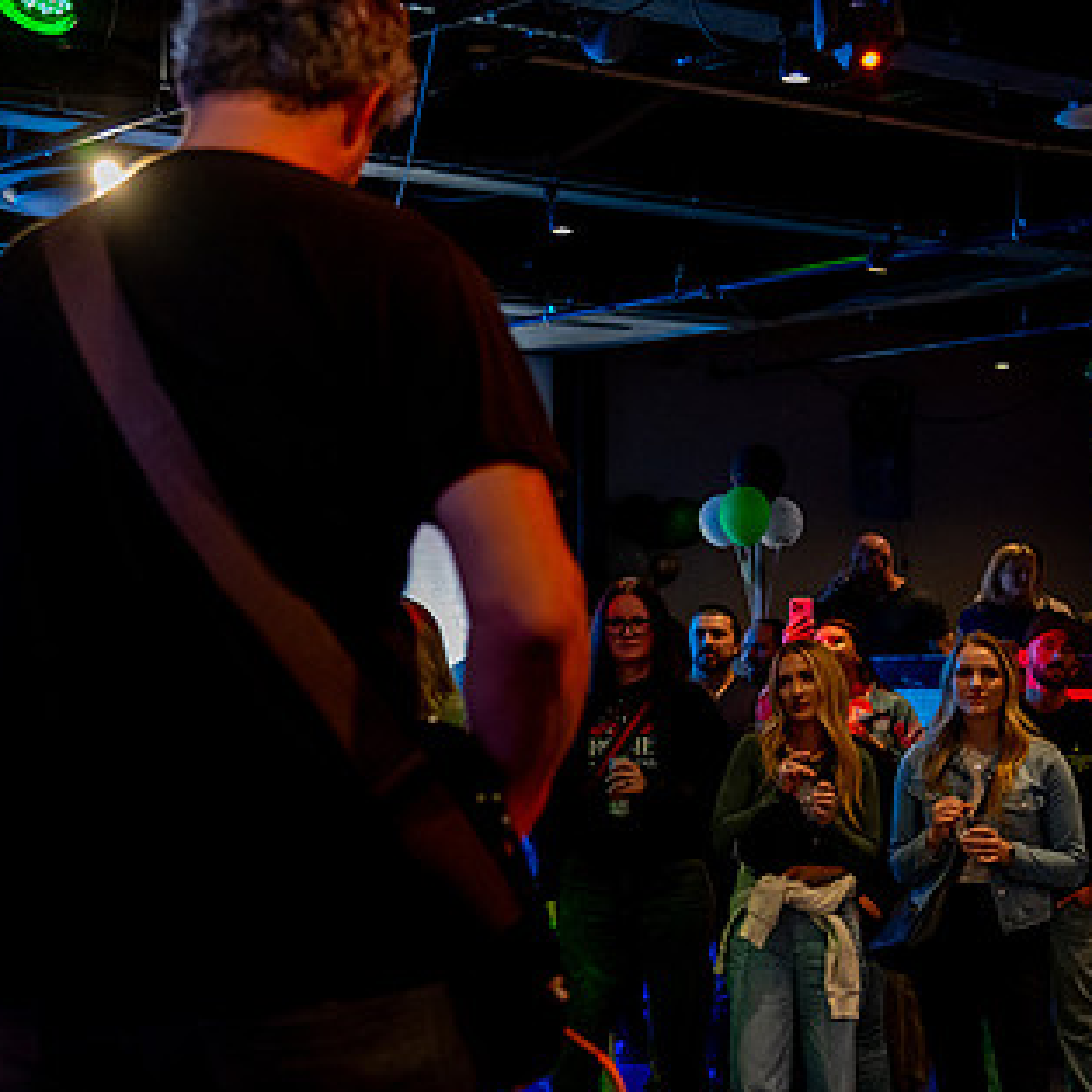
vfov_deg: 24.6
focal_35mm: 70
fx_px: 2498
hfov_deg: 24.6
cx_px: 498
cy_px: 622
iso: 6400
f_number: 4
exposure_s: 1/40
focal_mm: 40
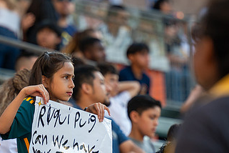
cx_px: 66
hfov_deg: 5.1
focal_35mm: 407
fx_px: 2589
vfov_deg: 3.4
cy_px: 103
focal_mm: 150
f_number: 2.8
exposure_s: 1/1000
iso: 250
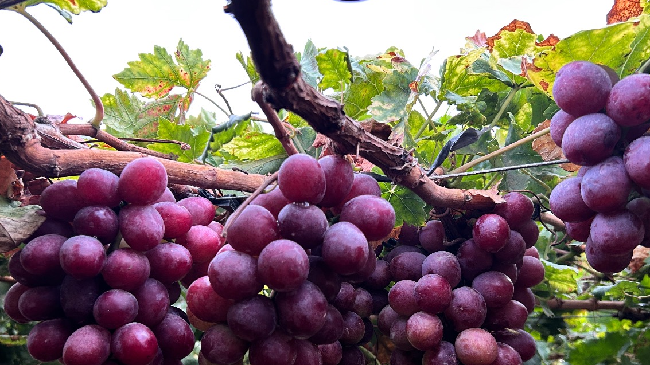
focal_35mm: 36
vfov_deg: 32.3
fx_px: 620
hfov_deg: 55.3
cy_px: 268
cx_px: 330
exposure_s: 1/61
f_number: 1.5
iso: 125
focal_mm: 5.7
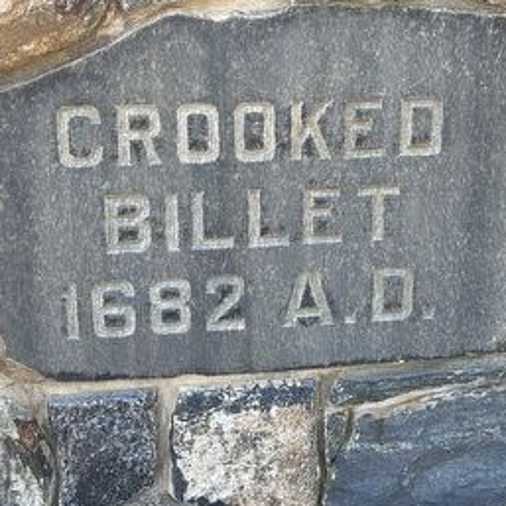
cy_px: 274
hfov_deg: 26.1
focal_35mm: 66
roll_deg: -0.4
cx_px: 284
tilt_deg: -18.0
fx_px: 1091
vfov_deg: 26.1
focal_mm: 6.86
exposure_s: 1/383
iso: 80
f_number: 1.78
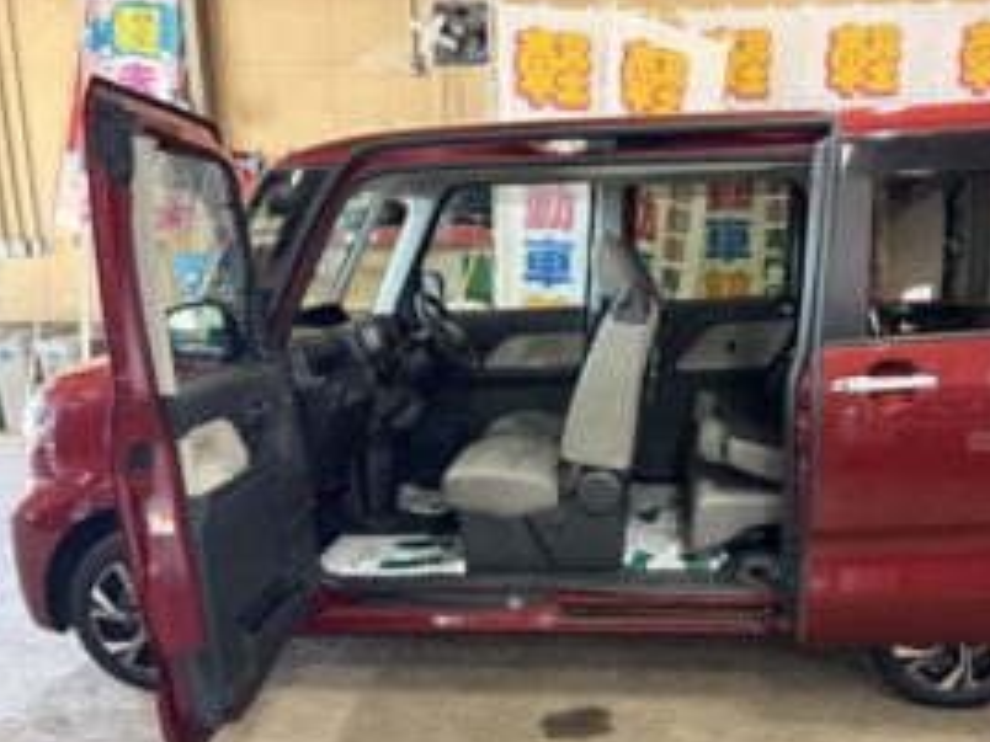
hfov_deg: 53.7
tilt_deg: -13.7
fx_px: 972
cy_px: 478
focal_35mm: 34
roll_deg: +0.6
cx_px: 584
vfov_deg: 41.4
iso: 500
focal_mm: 5.96
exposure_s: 1/60
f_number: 1.6
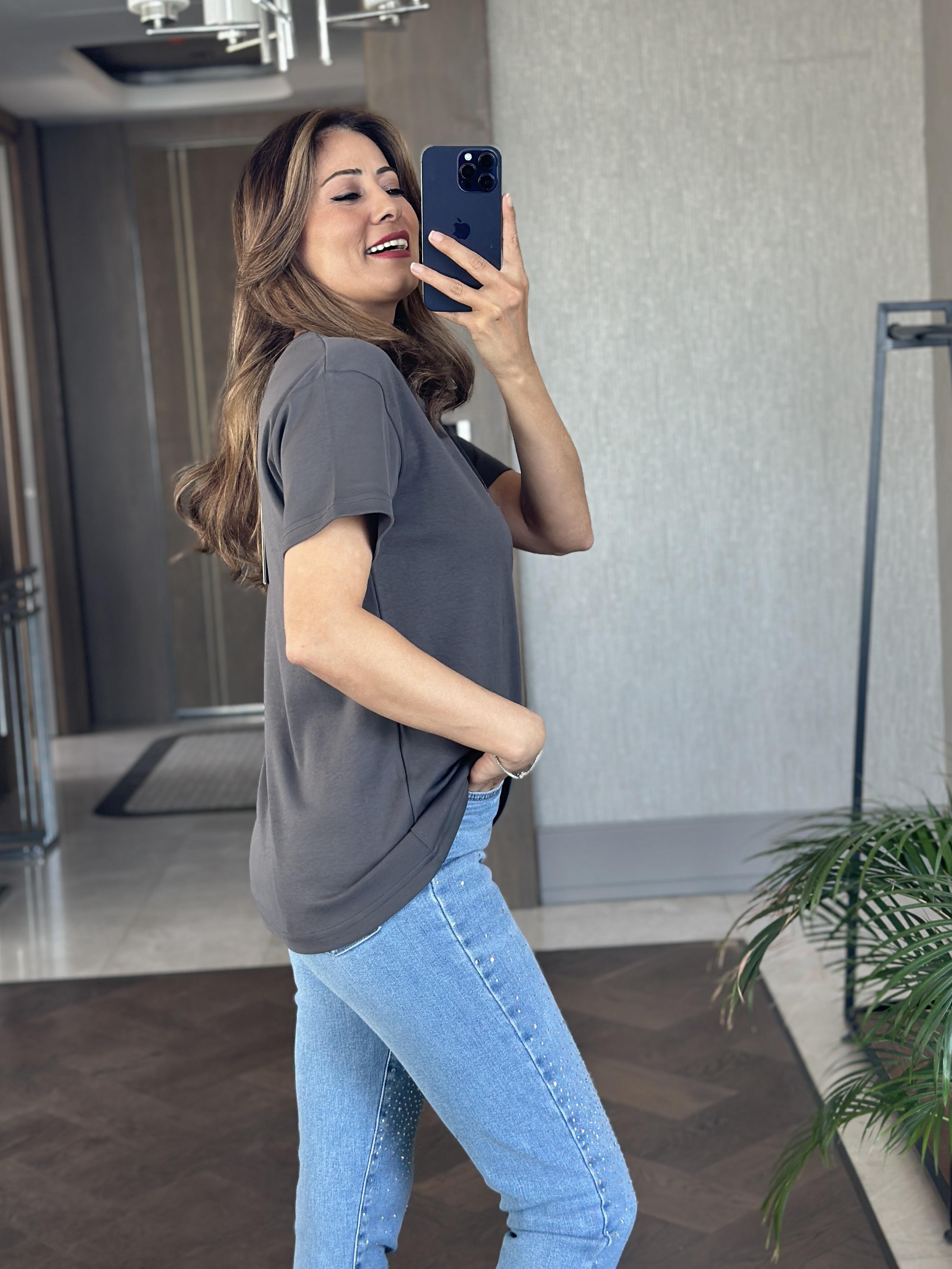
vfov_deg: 33.8
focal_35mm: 57
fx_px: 2090
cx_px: 410
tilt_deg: -16.7
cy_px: 605
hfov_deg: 25.6
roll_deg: +3.1
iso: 125
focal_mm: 6.86
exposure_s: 1/75
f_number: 1.78
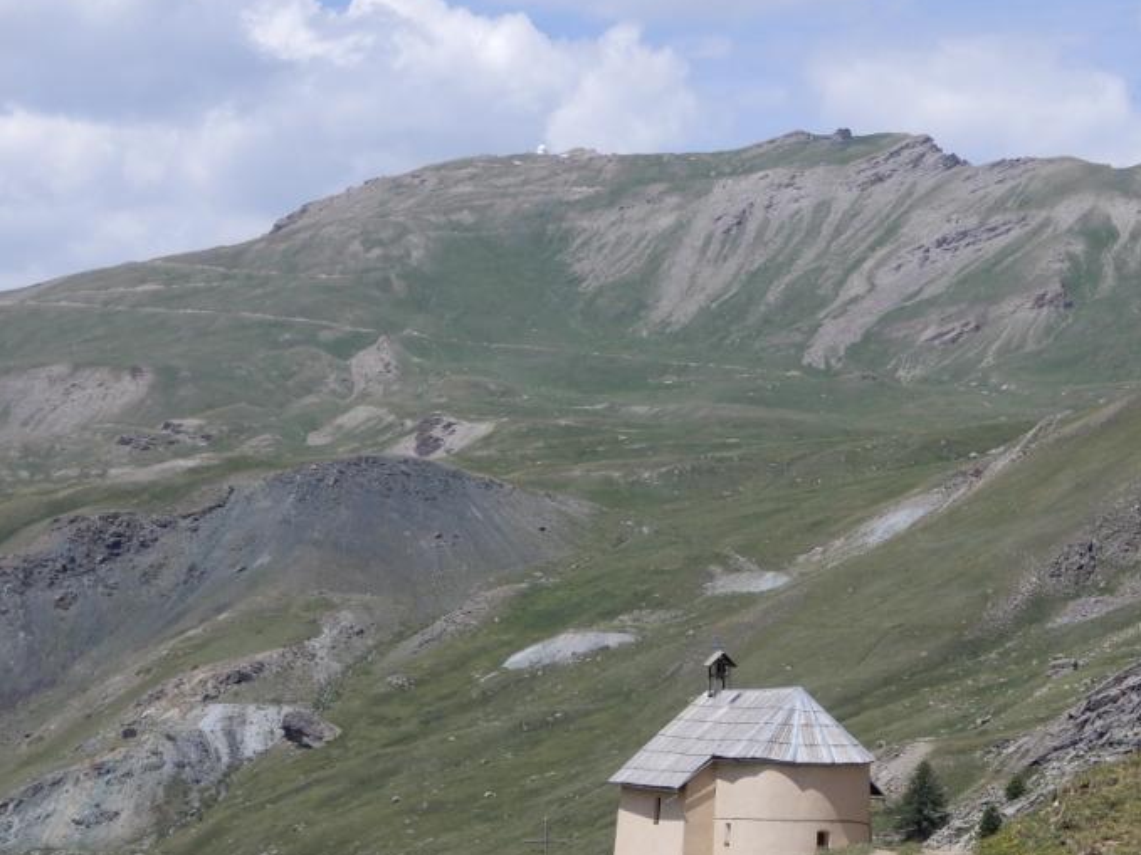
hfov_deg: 20.0
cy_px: 489
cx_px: 766
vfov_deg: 15.1
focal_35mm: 98
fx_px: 3230
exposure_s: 1/800
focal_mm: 11.6
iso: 80
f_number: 4.5
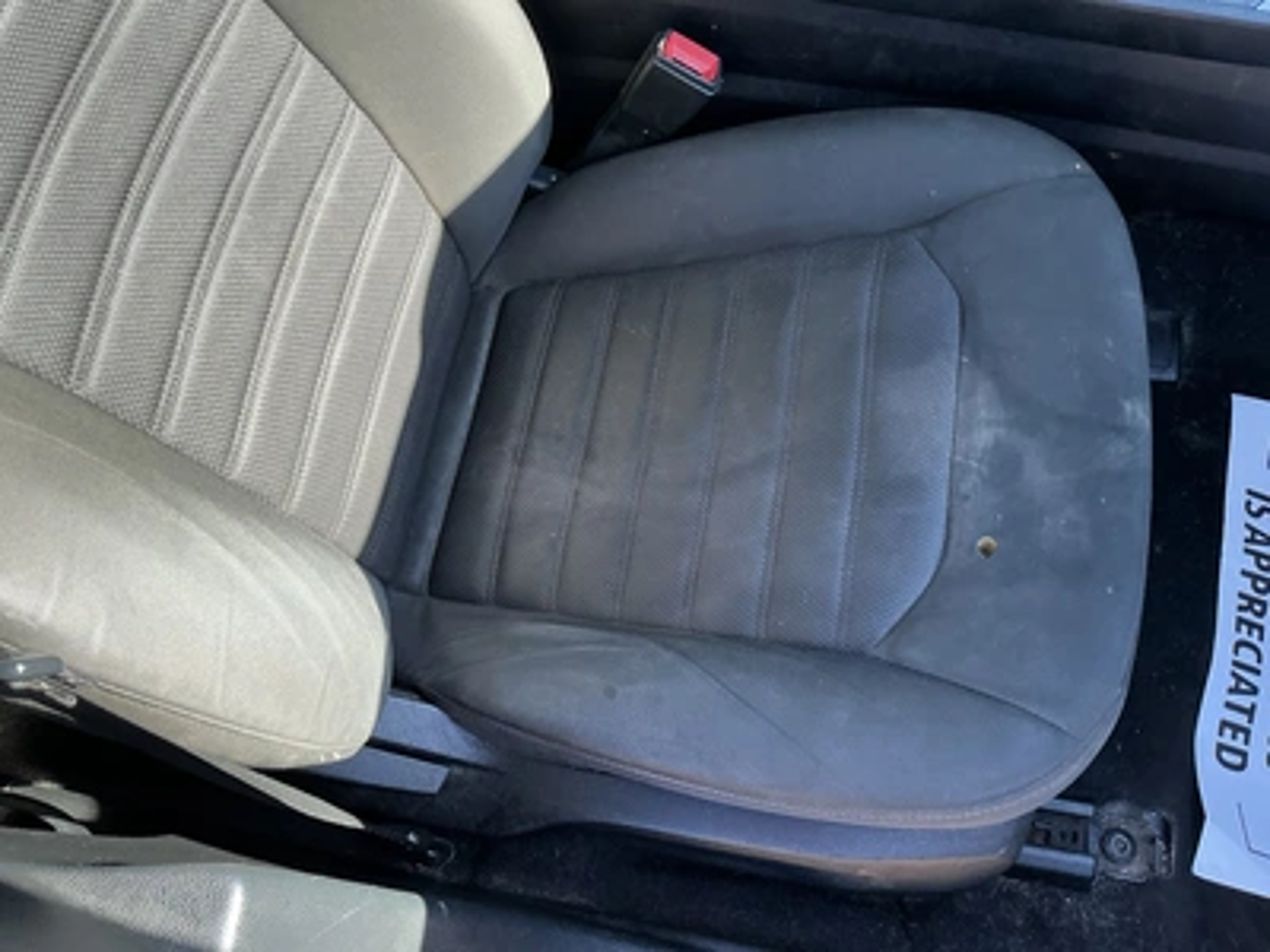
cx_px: 635
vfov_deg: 49.7
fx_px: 1027
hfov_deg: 63.4
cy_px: 476
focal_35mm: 28
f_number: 1.8
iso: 32
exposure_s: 1/122
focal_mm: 3
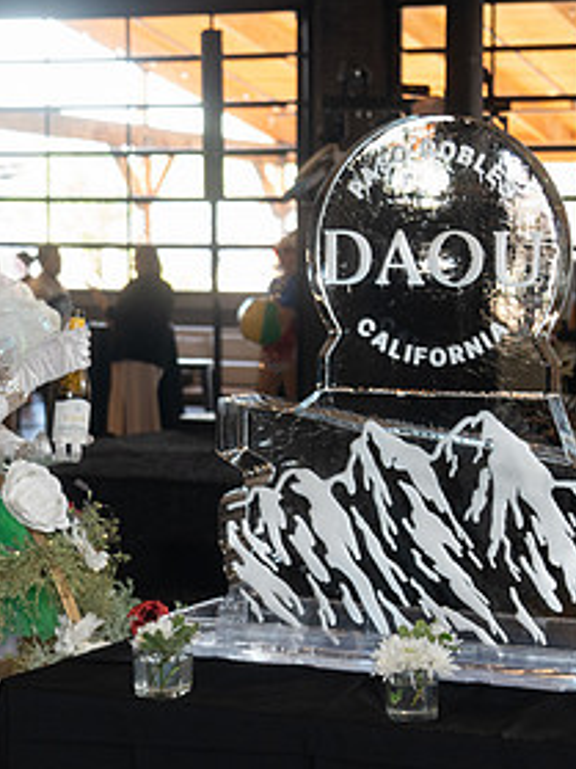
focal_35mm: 92
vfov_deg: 21.3
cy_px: 473
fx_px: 2043
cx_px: 441
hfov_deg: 16.0
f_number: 4
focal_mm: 46
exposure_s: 1/100
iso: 1250
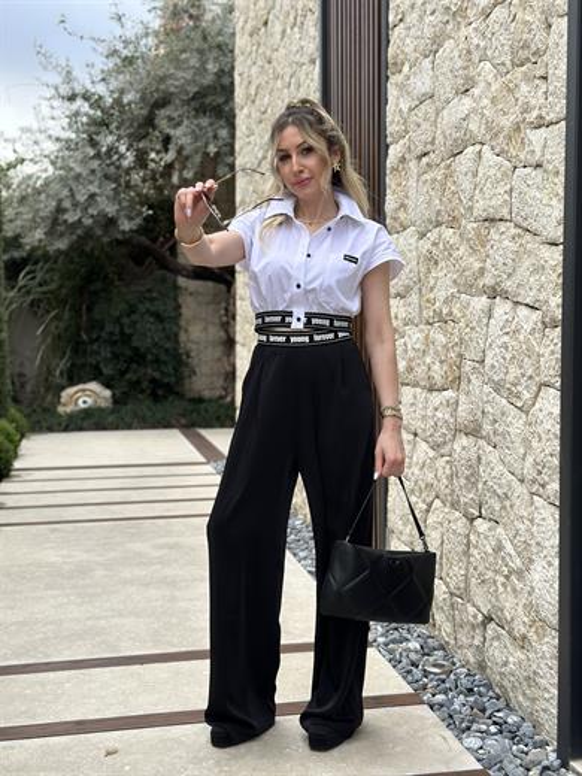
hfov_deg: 30.3
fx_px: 1076
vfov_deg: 39.7
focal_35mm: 48
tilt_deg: -4.6
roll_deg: +0.1
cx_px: 291
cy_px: 388
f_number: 1.78
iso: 80
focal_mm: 6.86
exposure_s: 1/880
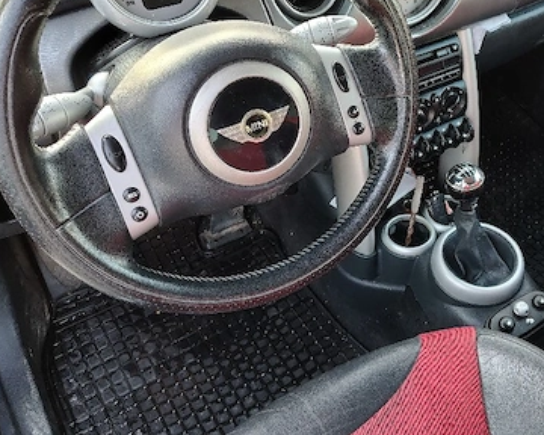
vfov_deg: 37.8
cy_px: 148
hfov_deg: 45.3
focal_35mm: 39
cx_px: 406
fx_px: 628
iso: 791
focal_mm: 5.56
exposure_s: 1/100
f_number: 1.8
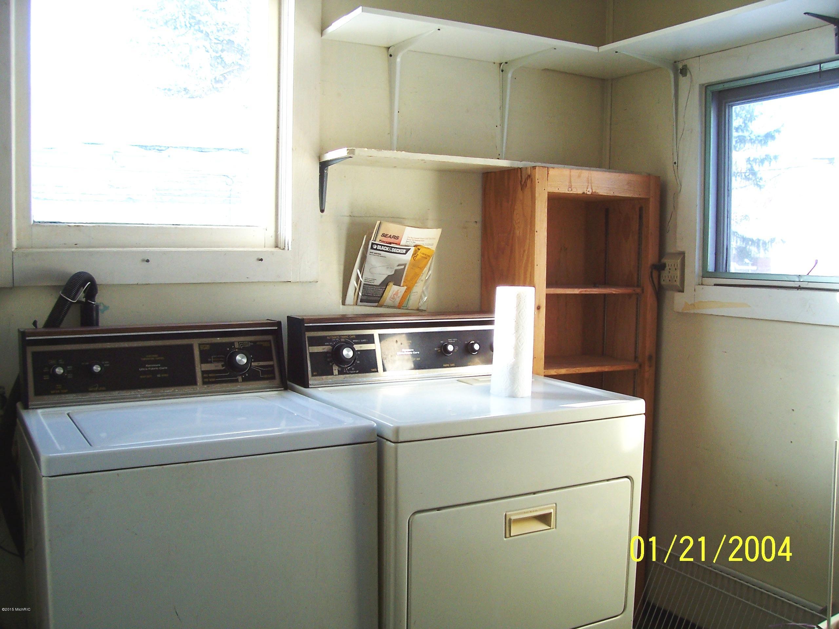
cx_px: 420
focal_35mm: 34
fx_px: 824
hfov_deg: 54.0
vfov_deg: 41.8
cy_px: 314
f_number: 2.7
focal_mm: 5.6
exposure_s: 1/125
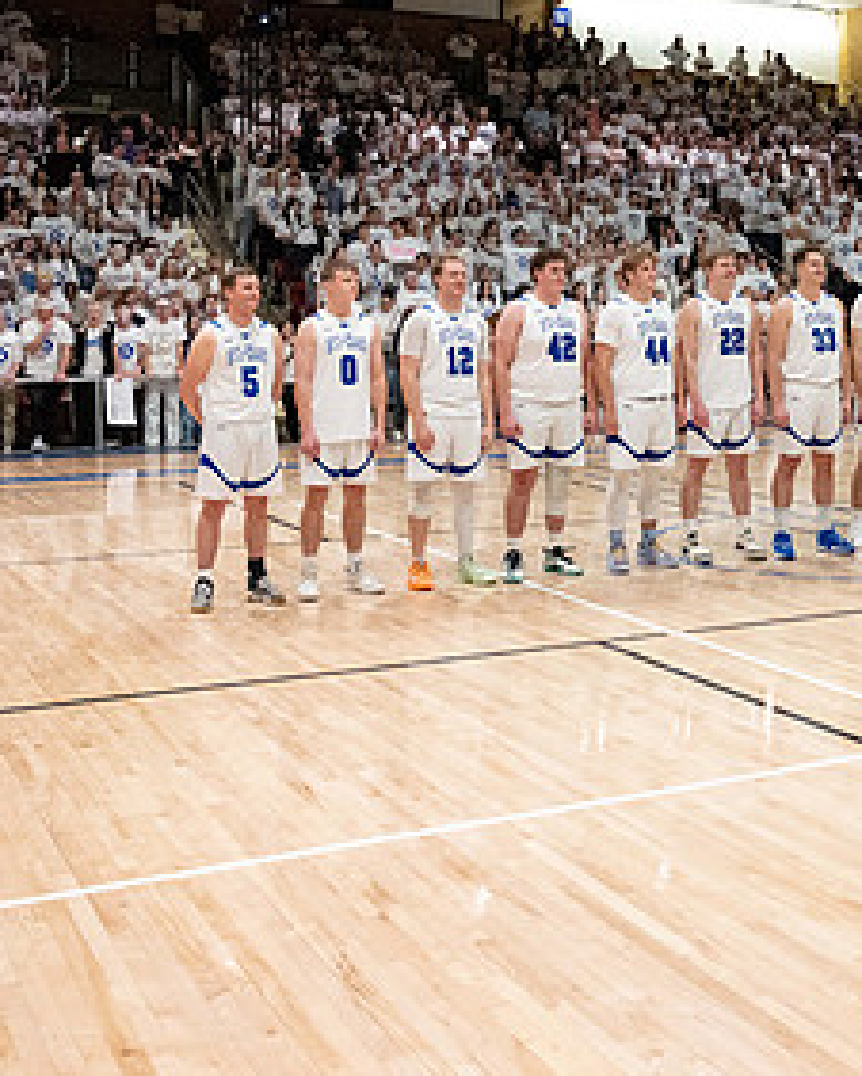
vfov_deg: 33.8
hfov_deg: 26.4
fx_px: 1752
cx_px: 824
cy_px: 361
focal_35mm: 55
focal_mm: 28.5
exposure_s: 1/500
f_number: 4
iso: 10000
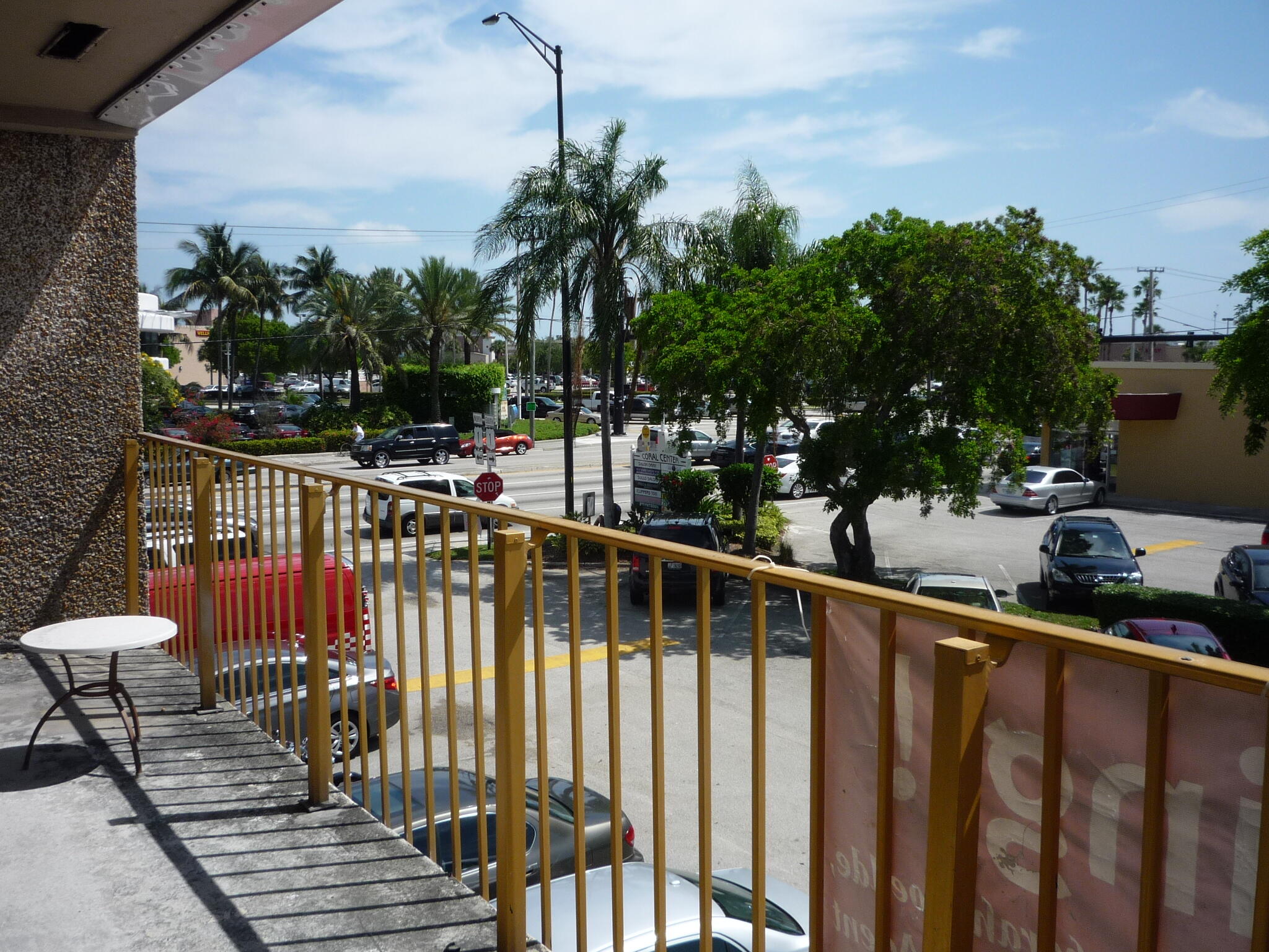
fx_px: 1173
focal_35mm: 32
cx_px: 634
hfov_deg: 56.8
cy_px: 476
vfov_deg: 44.2
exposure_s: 1/500
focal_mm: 5.2
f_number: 5.6
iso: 100
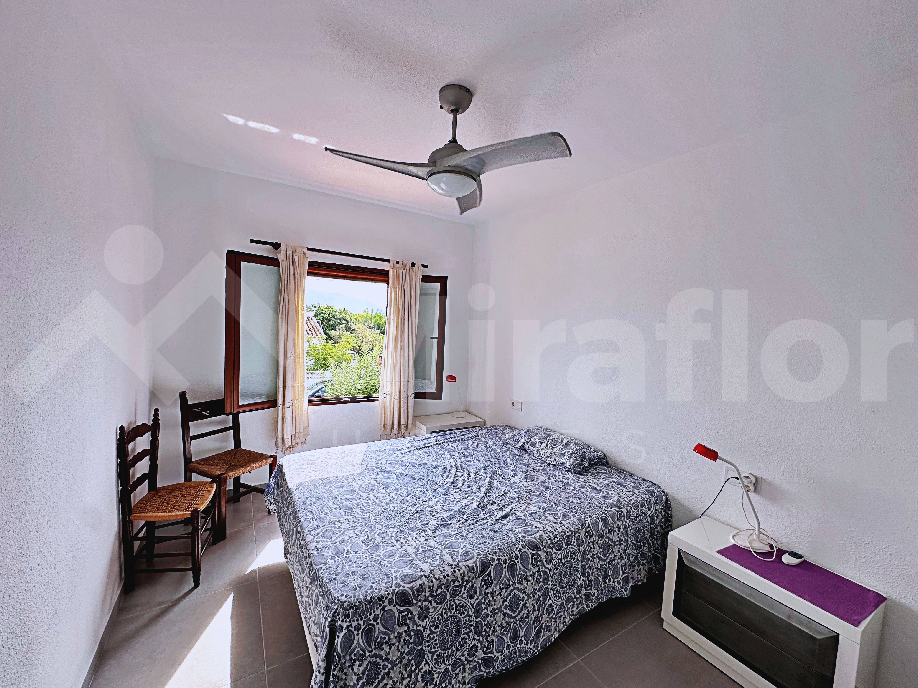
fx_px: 371
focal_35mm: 14
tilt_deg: -3.1
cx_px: 459
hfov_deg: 102.1
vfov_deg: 85.7
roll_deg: -2.9
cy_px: 344
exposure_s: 1/297
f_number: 2.2
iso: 40
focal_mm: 2.22
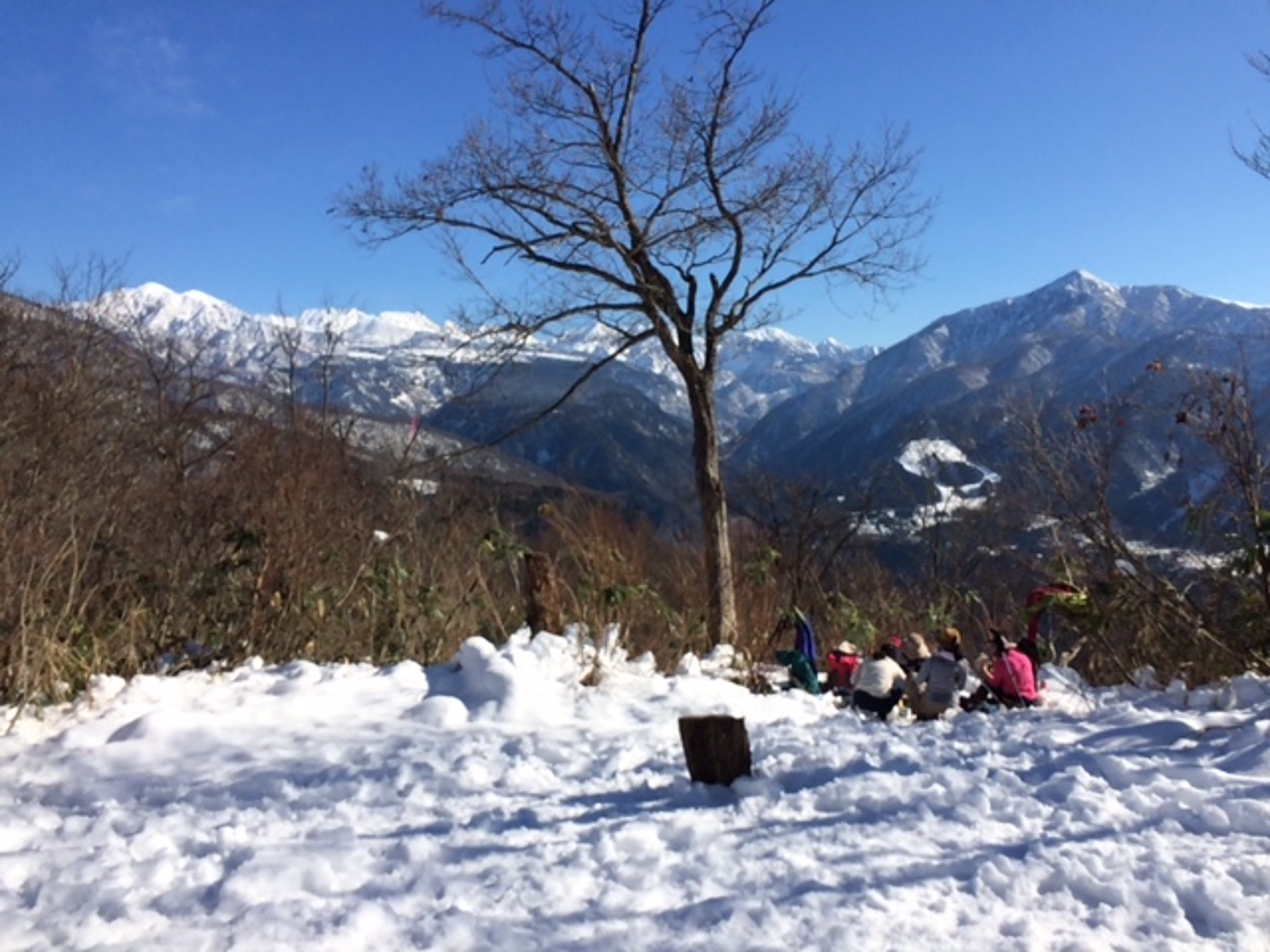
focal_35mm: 29
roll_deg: +0.4
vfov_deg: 48.2
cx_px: 635
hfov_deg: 61.7
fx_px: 1064
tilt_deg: -4.1
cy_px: 476
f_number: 2.2
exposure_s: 1/3448
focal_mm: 4.15
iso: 32
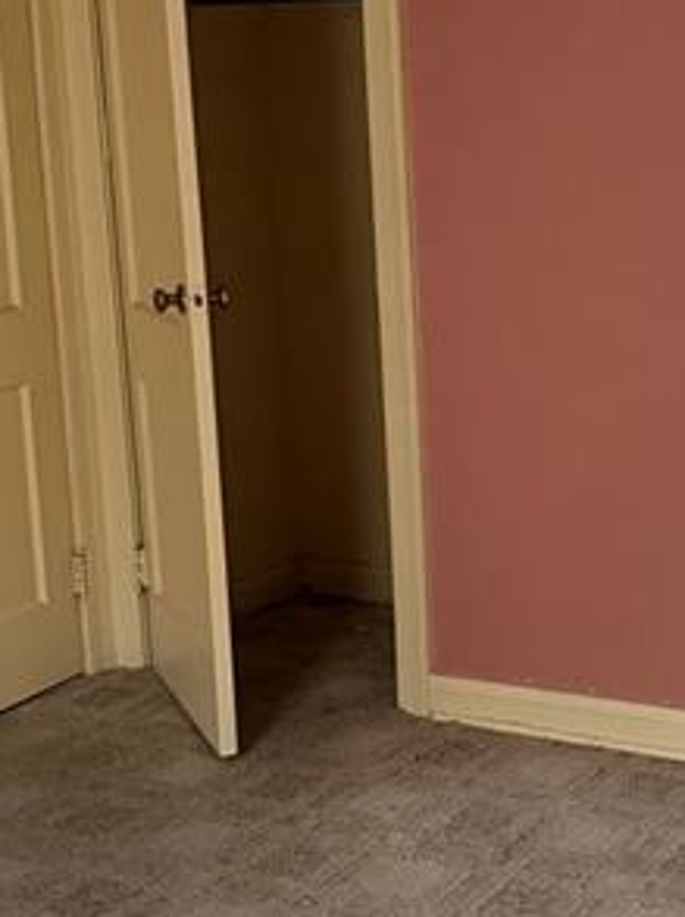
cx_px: 694
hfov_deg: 22.3
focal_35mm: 63
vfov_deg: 30.8
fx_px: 1666
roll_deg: +0.2
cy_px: 473
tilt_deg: -11.3
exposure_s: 1/48
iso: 800
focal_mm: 6.76
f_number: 1.78
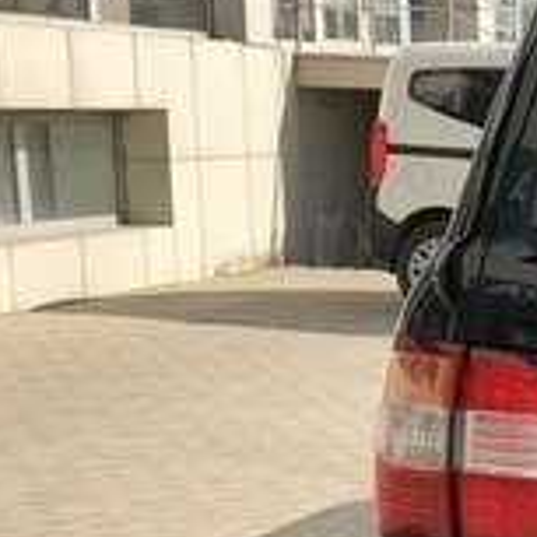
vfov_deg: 16.1
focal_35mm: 107
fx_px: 1878
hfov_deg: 13.9
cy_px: 451
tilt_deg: -9.7
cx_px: 1063
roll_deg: -0.9
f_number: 1.8
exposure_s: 1/2288
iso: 20
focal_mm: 4
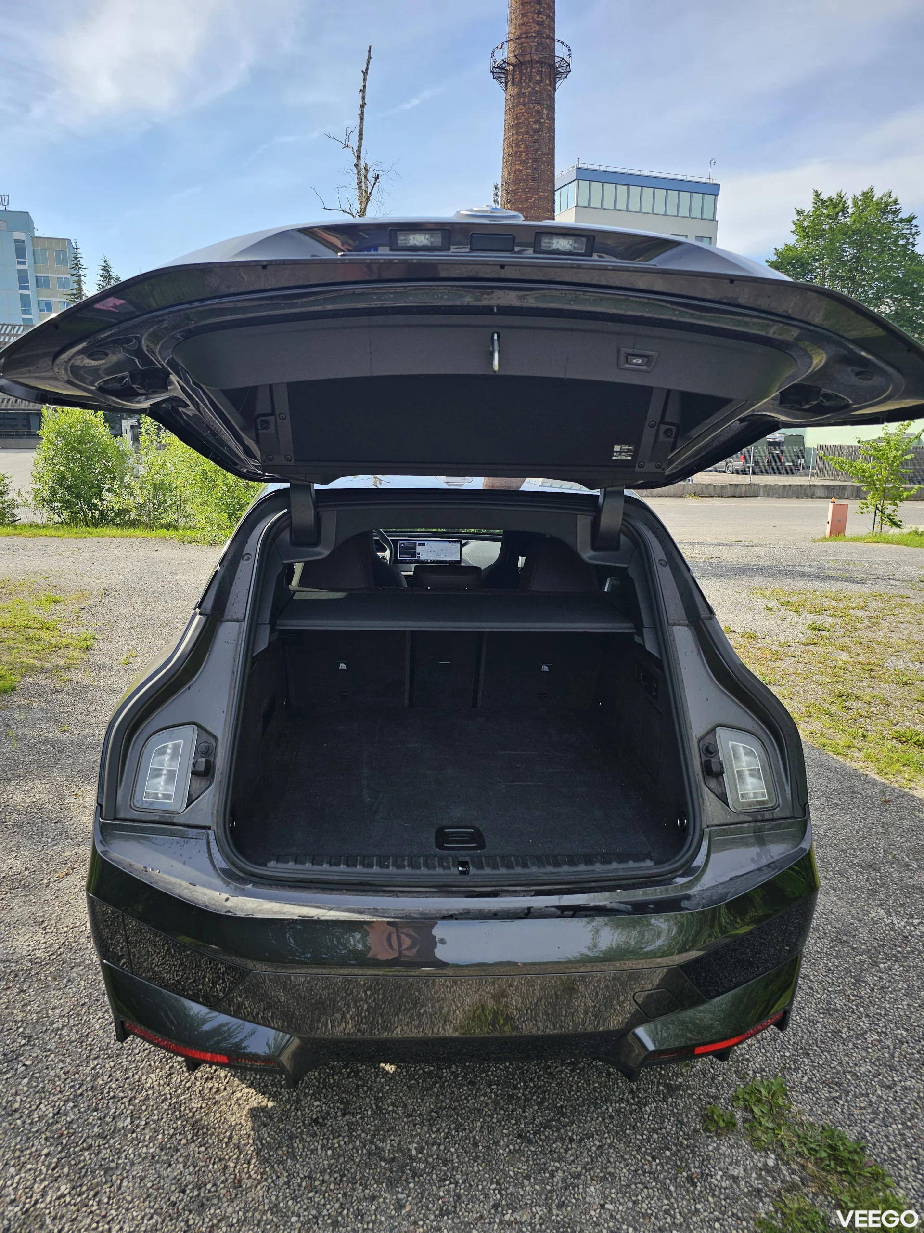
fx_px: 819
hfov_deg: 58.9
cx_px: 462
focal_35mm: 23
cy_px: 616
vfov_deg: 73.9
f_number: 1.7
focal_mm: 6.3
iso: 10
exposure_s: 1/331
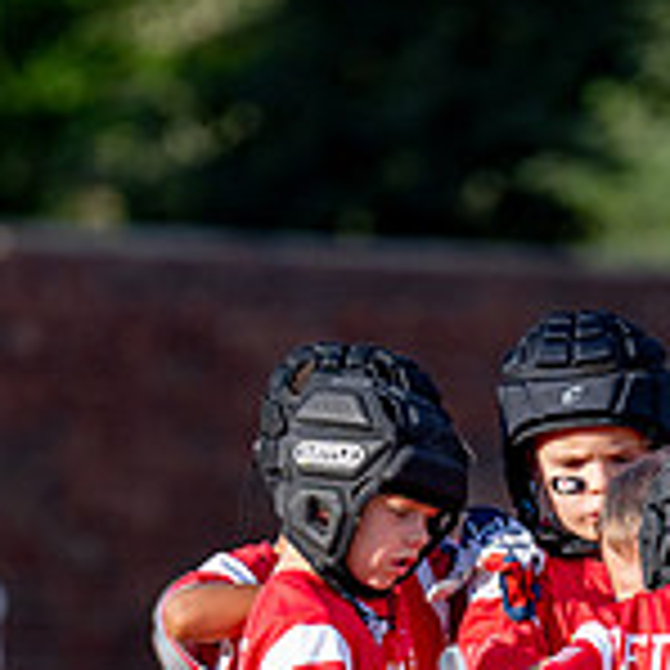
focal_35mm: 945
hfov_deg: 1.9
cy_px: 766
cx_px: 752
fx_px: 20694
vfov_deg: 1.9
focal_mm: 200
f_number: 2.8
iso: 250
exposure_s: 1/5000
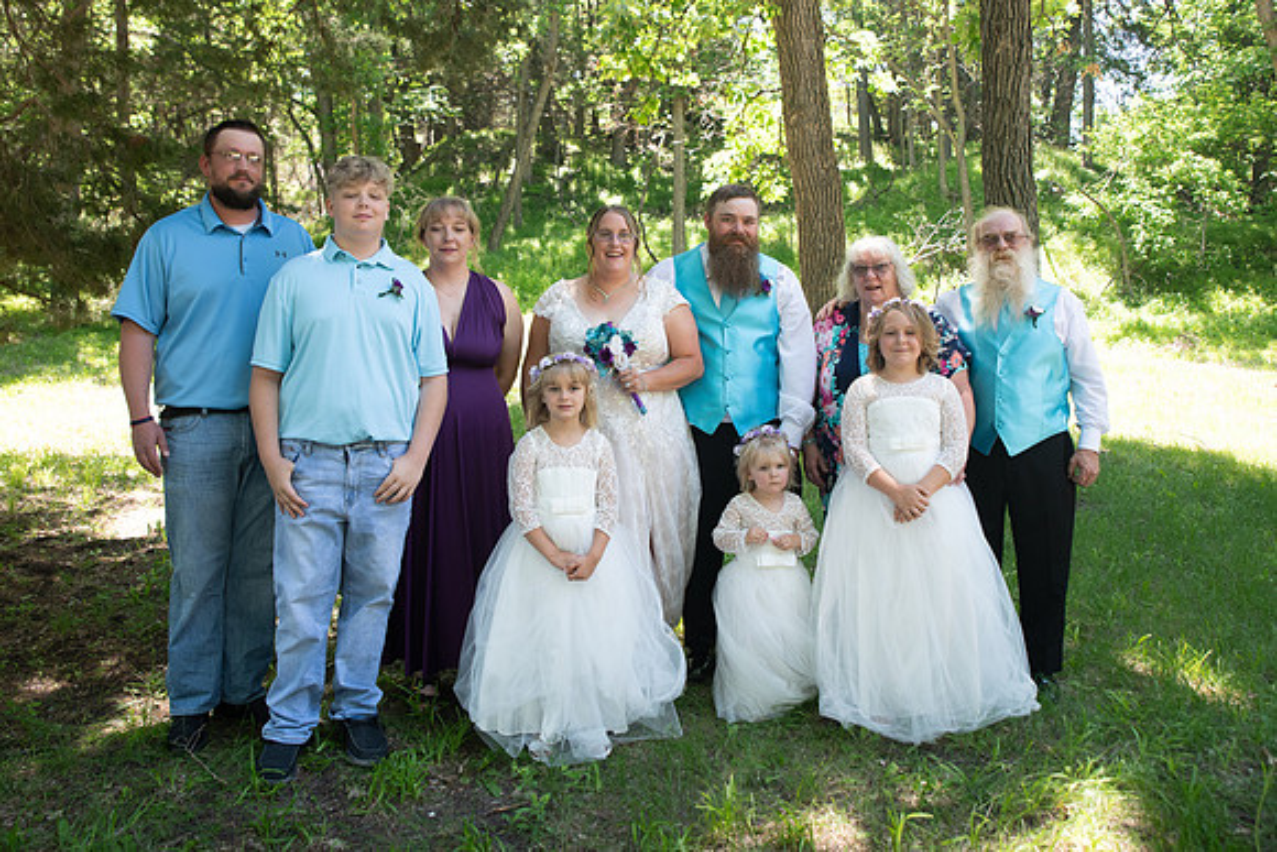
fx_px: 1009
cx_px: 676
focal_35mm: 28
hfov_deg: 64.6
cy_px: 374
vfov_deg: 45.7
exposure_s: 1/125
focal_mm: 24
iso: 250
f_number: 5
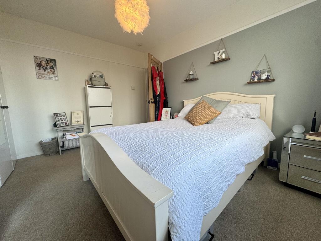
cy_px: 120
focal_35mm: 14
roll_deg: +1.7
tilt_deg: -6.8
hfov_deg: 102.1
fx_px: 130
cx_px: 160
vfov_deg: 85.7
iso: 100
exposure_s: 1/100
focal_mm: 2.22
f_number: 2.2
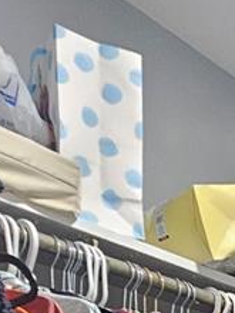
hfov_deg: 16.2
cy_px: 551
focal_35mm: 71
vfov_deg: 20.3
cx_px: 466
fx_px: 643
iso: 400
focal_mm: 2.2
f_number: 2.2
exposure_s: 1/40
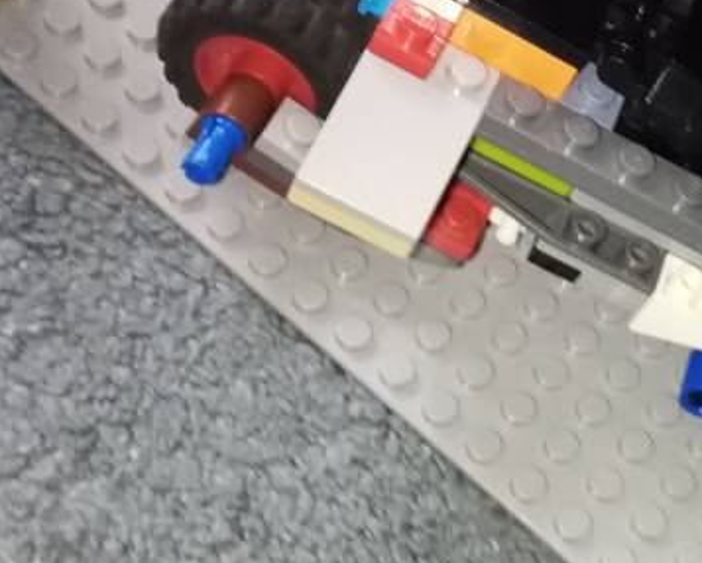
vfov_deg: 23.8
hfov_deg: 28.4
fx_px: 1330
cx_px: 629
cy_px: 198
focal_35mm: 64
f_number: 1.8
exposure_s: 1/25
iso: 458
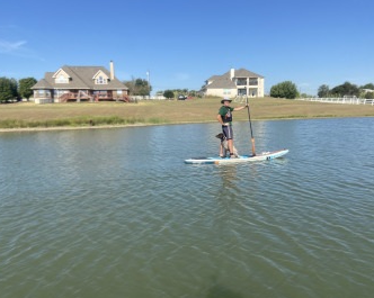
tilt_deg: -7.8
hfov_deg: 62.3
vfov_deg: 51.5
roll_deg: +1.1
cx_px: 190
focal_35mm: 28
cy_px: 152
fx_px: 310
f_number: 1.8
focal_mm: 4.25
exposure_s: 1/2817
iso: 32
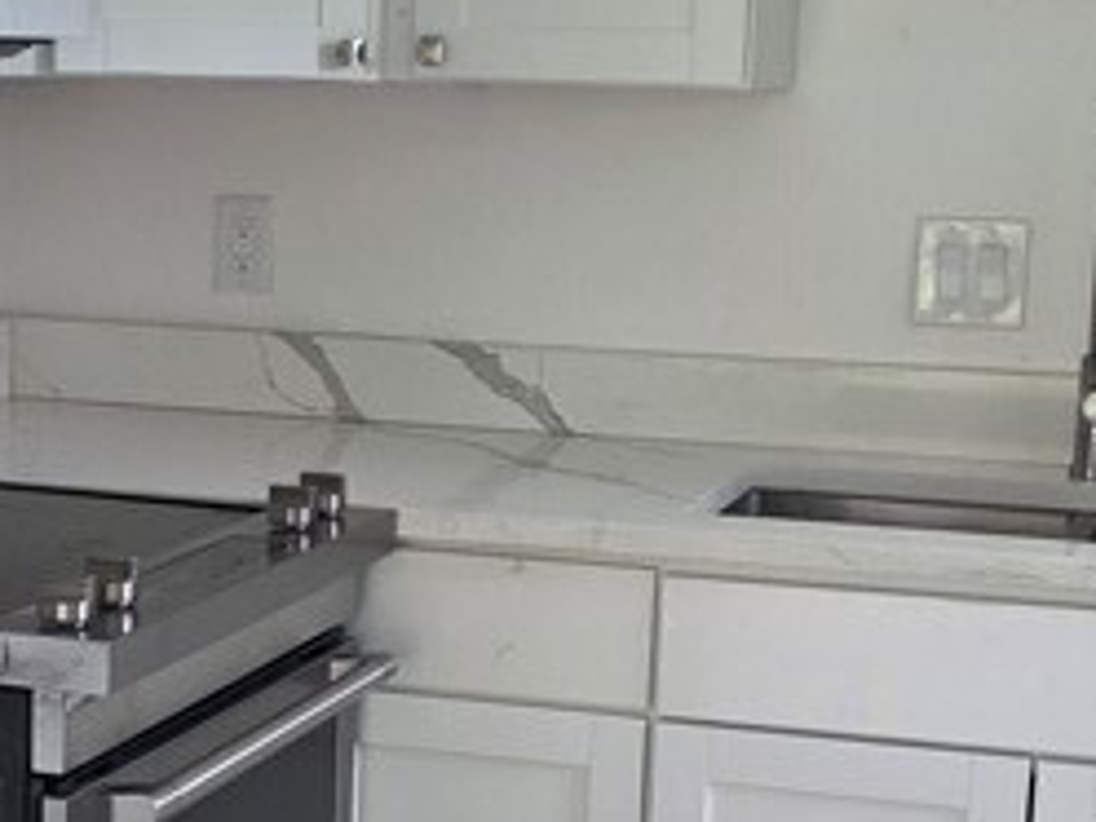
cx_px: 278
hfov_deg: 20.5
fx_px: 3008
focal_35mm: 95
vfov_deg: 15.4
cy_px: 698
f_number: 1.7
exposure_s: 1/120
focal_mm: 6.3
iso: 320
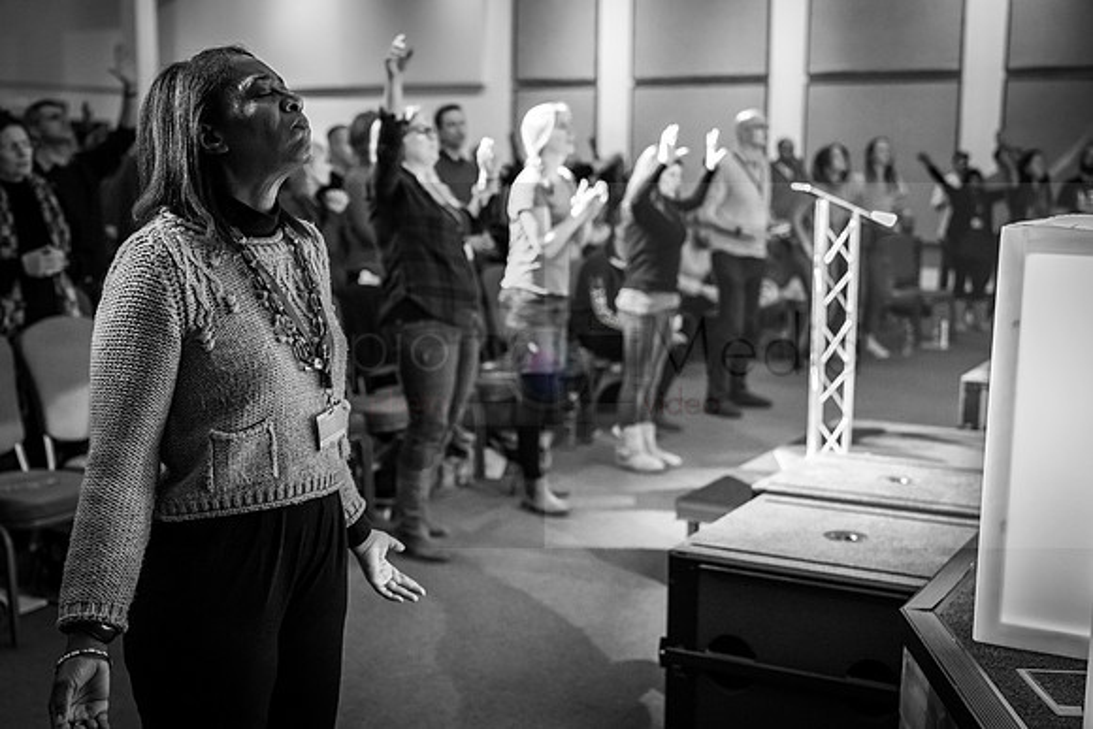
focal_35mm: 45
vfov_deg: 29.9
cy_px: 364
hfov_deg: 43.6
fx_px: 1367
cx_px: 546
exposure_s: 1/100
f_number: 2.8
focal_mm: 45
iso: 6400
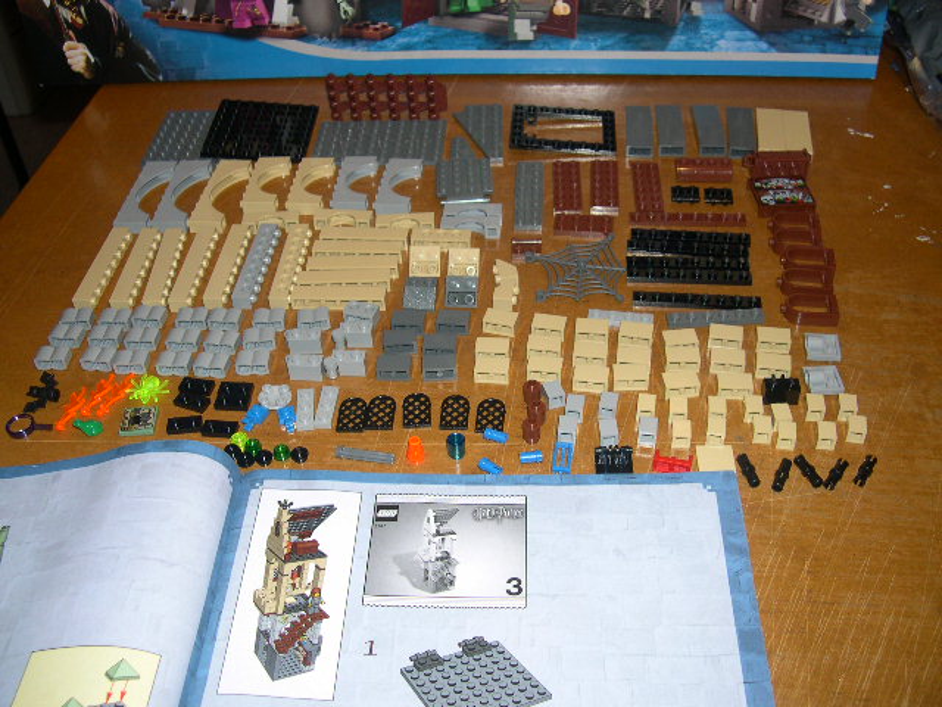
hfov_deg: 49.0
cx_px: 471
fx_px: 1034
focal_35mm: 38
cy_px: 354
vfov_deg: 37.7
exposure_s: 1/60
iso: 100
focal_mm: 8
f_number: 2.8
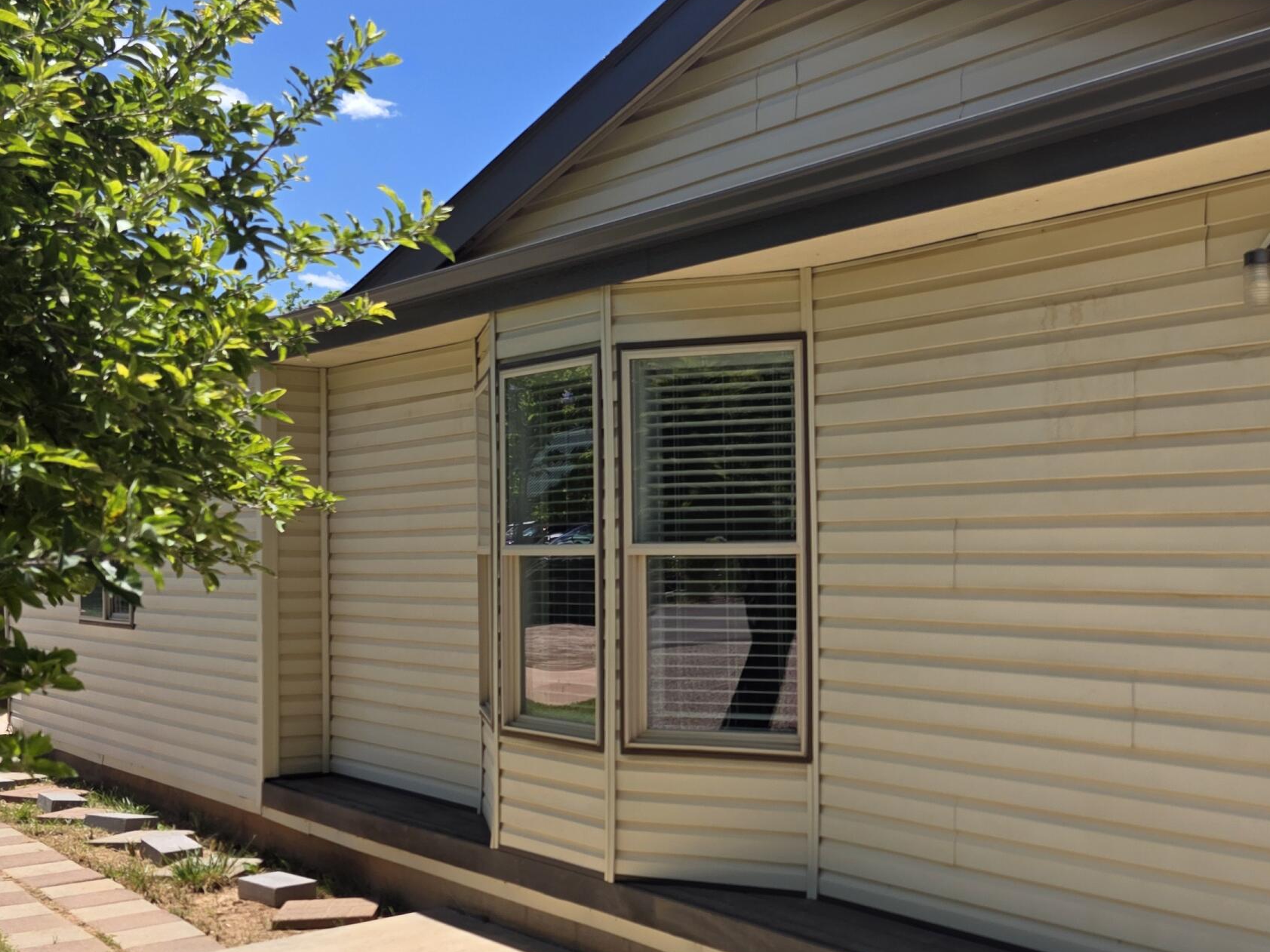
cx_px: 1059
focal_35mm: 41
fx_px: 1504
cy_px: 578
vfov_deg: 35.0
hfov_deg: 43.1
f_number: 1.7
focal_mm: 6.3
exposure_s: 1/4539
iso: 80
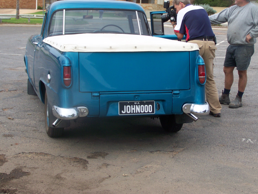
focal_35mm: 75
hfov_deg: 26.0
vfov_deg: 19.6
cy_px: 73
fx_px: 559
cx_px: 150
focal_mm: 9.8
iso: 64
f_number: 3.2
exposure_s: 1/320
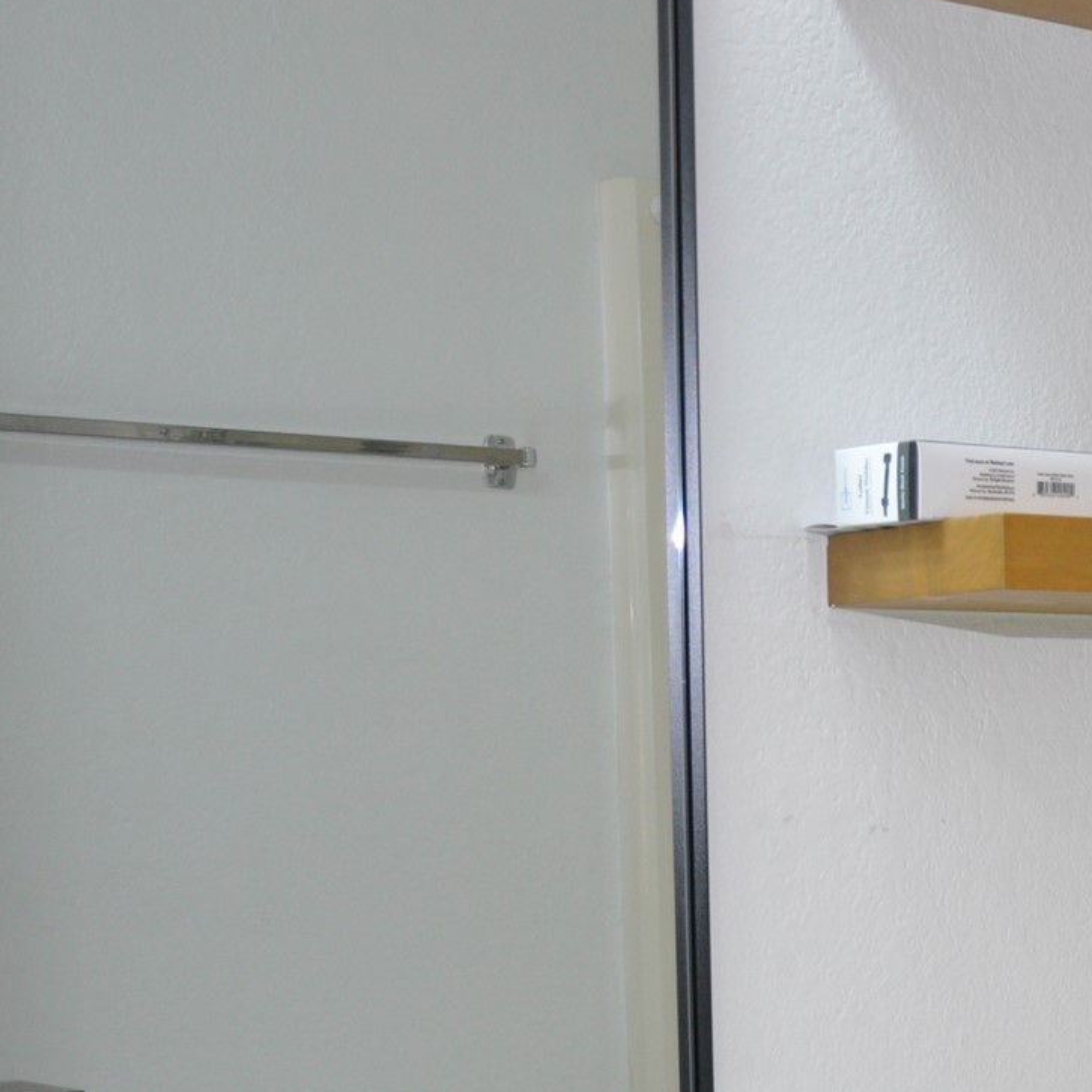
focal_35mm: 84
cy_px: 920
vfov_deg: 20.3
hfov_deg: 18.7
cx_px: 1528
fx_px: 2998
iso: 500
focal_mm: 22
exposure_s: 1/60
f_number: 4
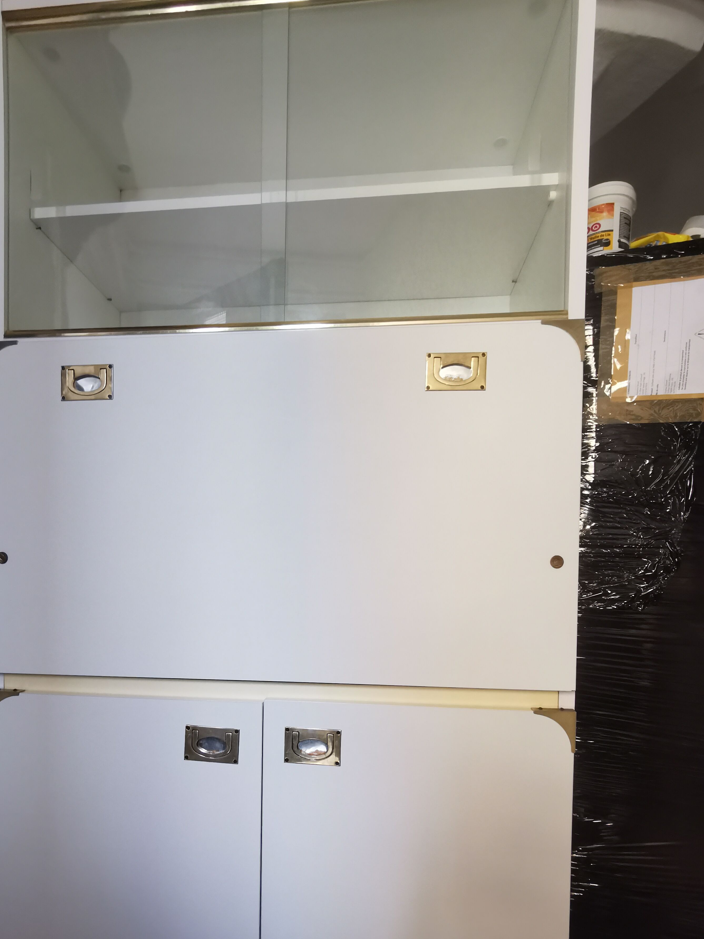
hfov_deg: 58.6
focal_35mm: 23
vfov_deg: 72.3
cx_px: 303
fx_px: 624
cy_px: 602
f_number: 2.2
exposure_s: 1/33.3
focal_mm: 2.35
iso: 160
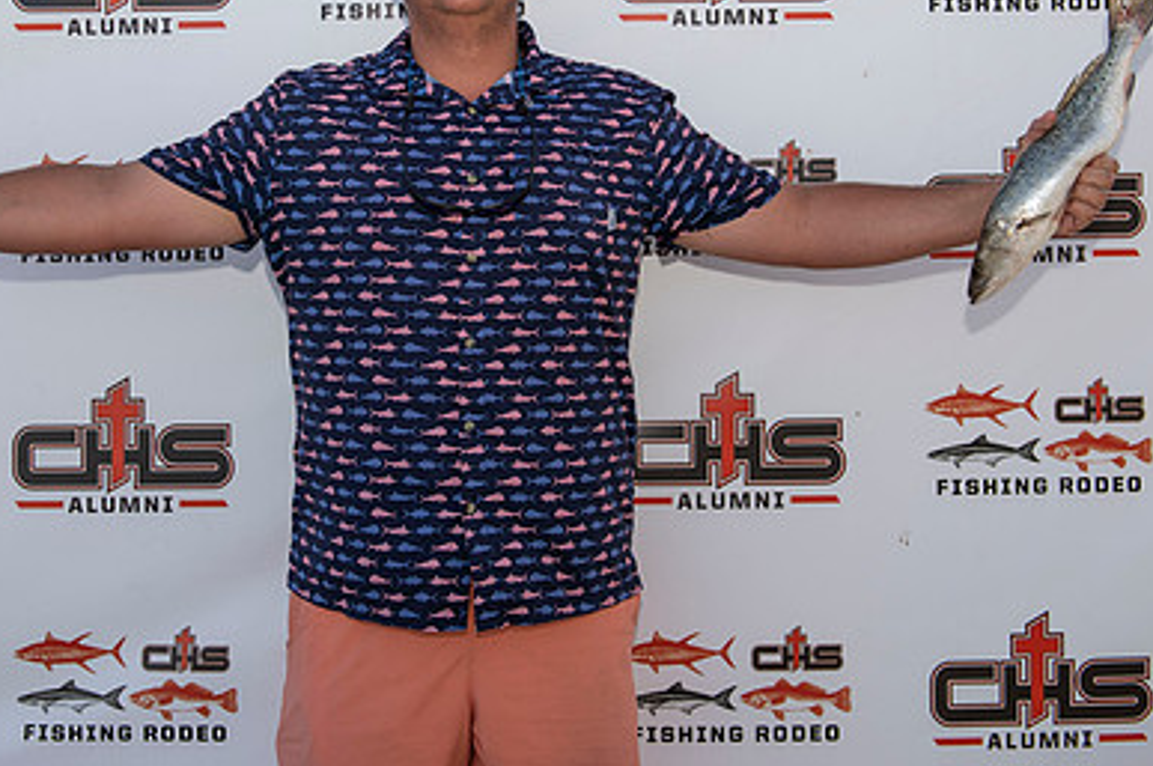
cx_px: 486
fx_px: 1727
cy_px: 200
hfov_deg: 36.8
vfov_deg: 24.7
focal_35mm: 54
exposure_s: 1/250
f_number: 4
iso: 50
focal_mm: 36
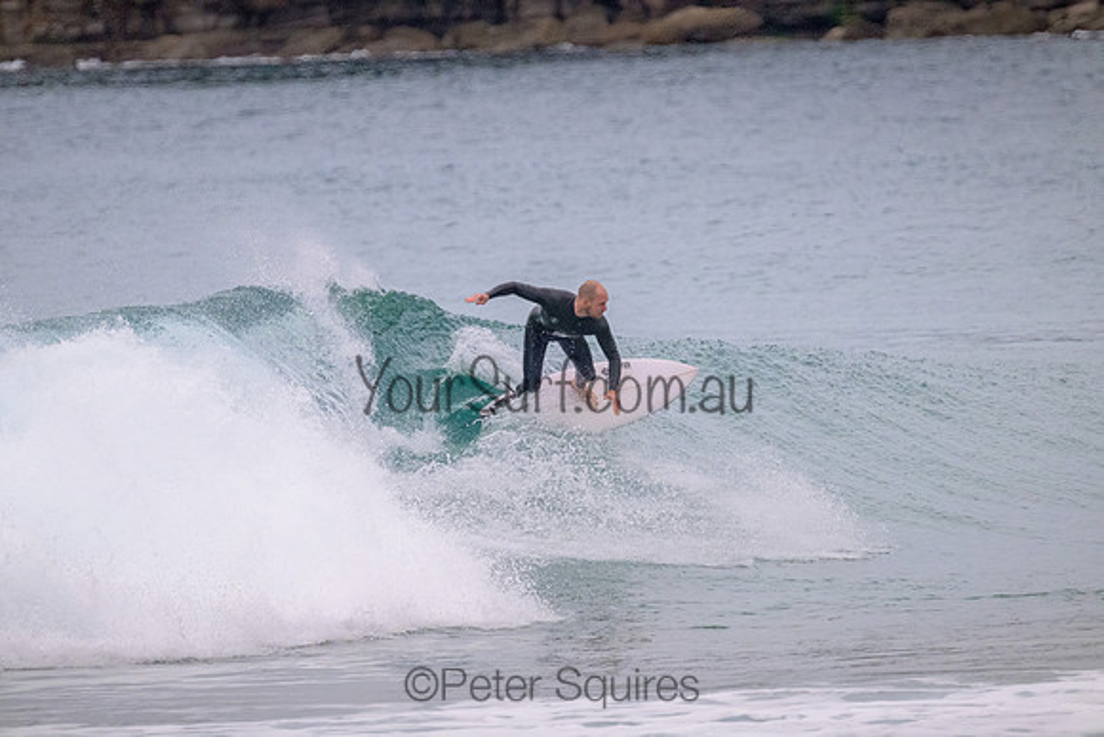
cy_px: 368
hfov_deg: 2.6
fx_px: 24538
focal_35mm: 800
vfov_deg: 1.7
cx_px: 552
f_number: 11
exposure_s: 1/1250
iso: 4500
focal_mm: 800
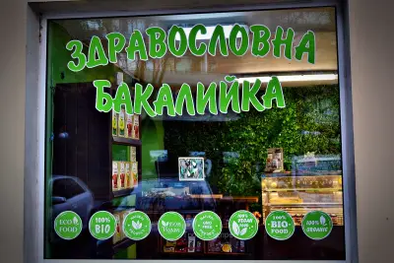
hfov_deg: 46.4
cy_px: 132
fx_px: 460
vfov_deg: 31.9
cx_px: 197
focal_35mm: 42
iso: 160
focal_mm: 28
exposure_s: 1/20
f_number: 4.5
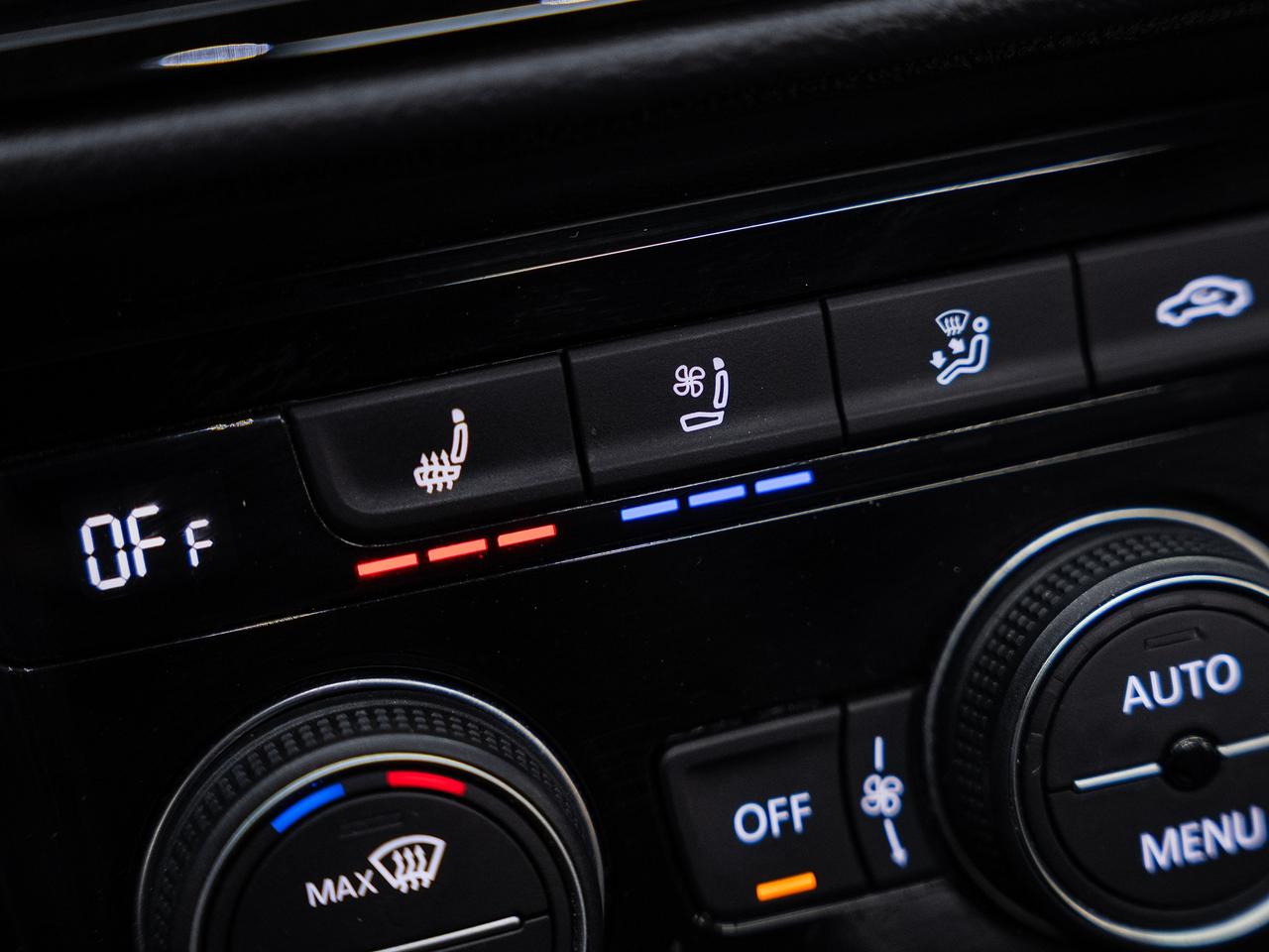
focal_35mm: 72
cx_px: 703
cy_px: 398
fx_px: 2636
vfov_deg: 20.5
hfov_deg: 27.1
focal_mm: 57.1
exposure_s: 1/60
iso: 1000
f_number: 4
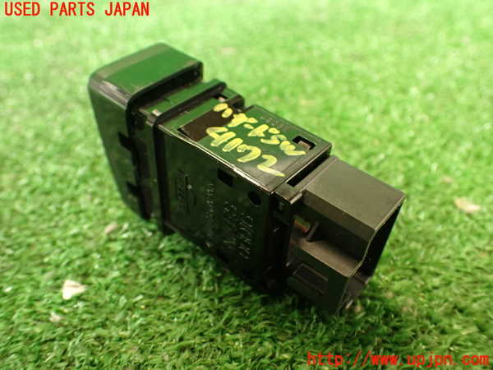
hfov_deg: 56.8
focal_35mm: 32
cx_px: 246
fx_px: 456
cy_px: 185
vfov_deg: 44.2
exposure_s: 1/30
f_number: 2.4
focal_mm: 5.79
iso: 320
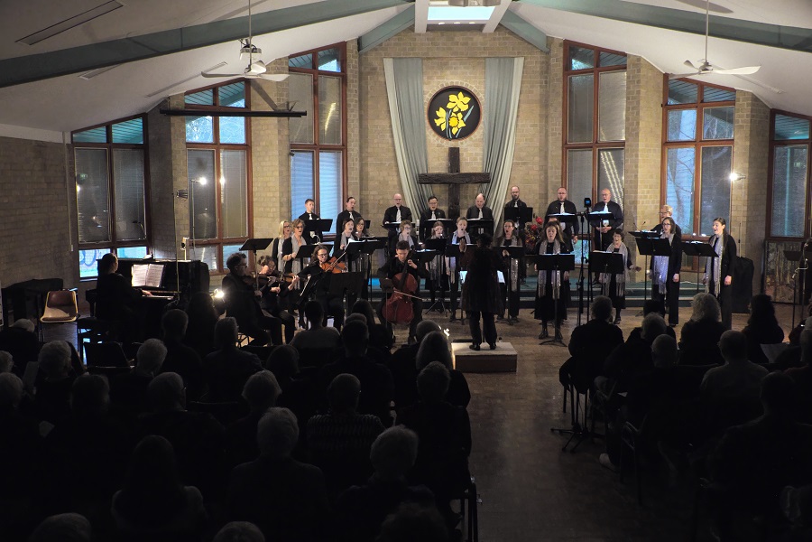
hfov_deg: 53.1
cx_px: 406
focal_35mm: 36
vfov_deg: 36.9
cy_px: 271
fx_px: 812
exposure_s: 1/100
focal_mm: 24.3
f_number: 5.6
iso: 12800
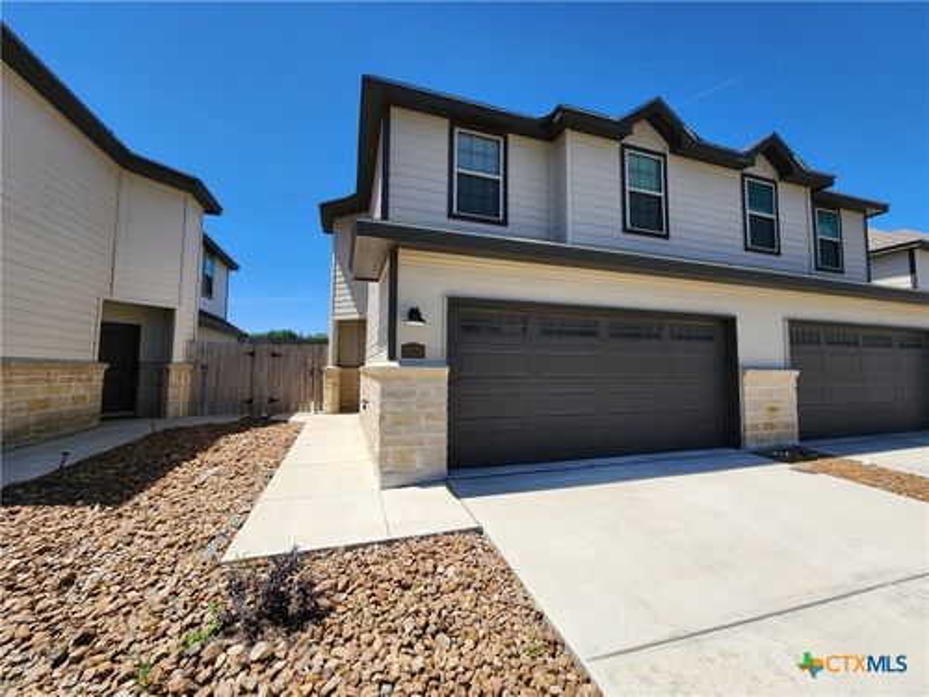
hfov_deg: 106.2
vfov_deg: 89.9
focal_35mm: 13
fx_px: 349
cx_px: 464
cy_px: 348
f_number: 2.2
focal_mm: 2.2
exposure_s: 1/2060
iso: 50
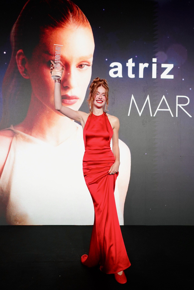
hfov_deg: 46.4
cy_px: 145
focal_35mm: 28
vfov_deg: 65.5
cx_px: 97
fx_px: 226
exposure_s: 1/160
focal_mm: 28
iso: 2500
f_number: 5
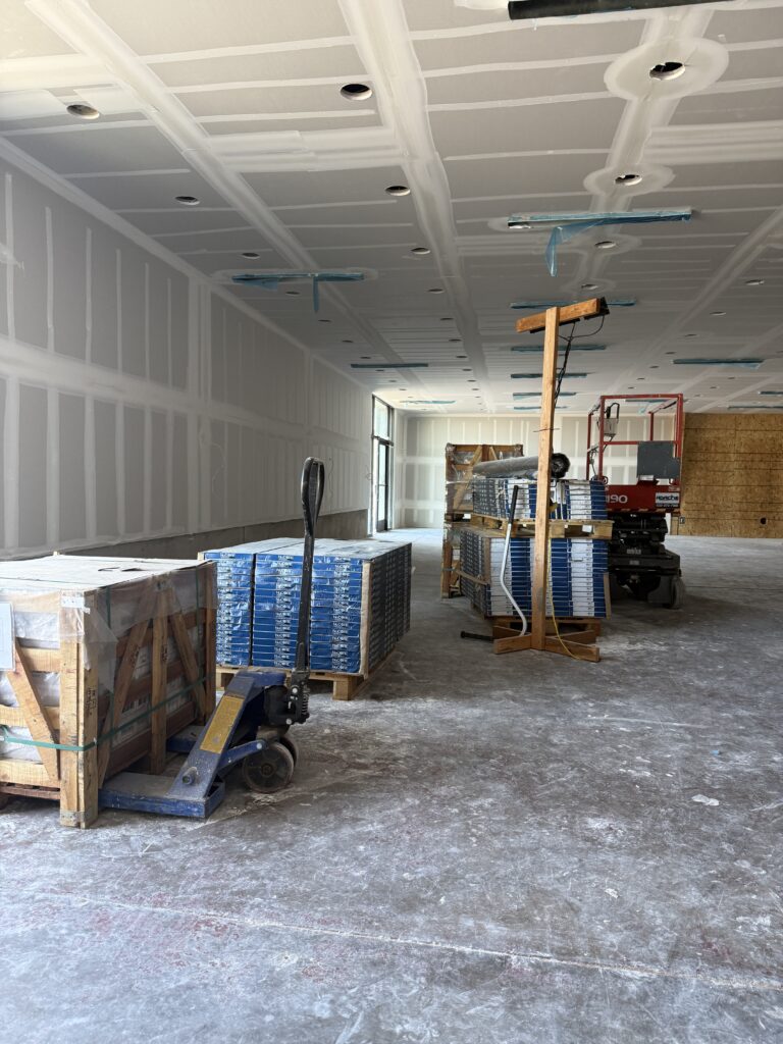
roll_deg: -2.9
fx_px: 724
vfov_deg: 71.6
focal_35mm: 24
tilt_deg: -0.5
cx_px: 392
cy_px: 522
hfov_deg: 56.8
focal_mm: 6.76
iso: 160
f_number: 1.78
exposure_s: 1/121
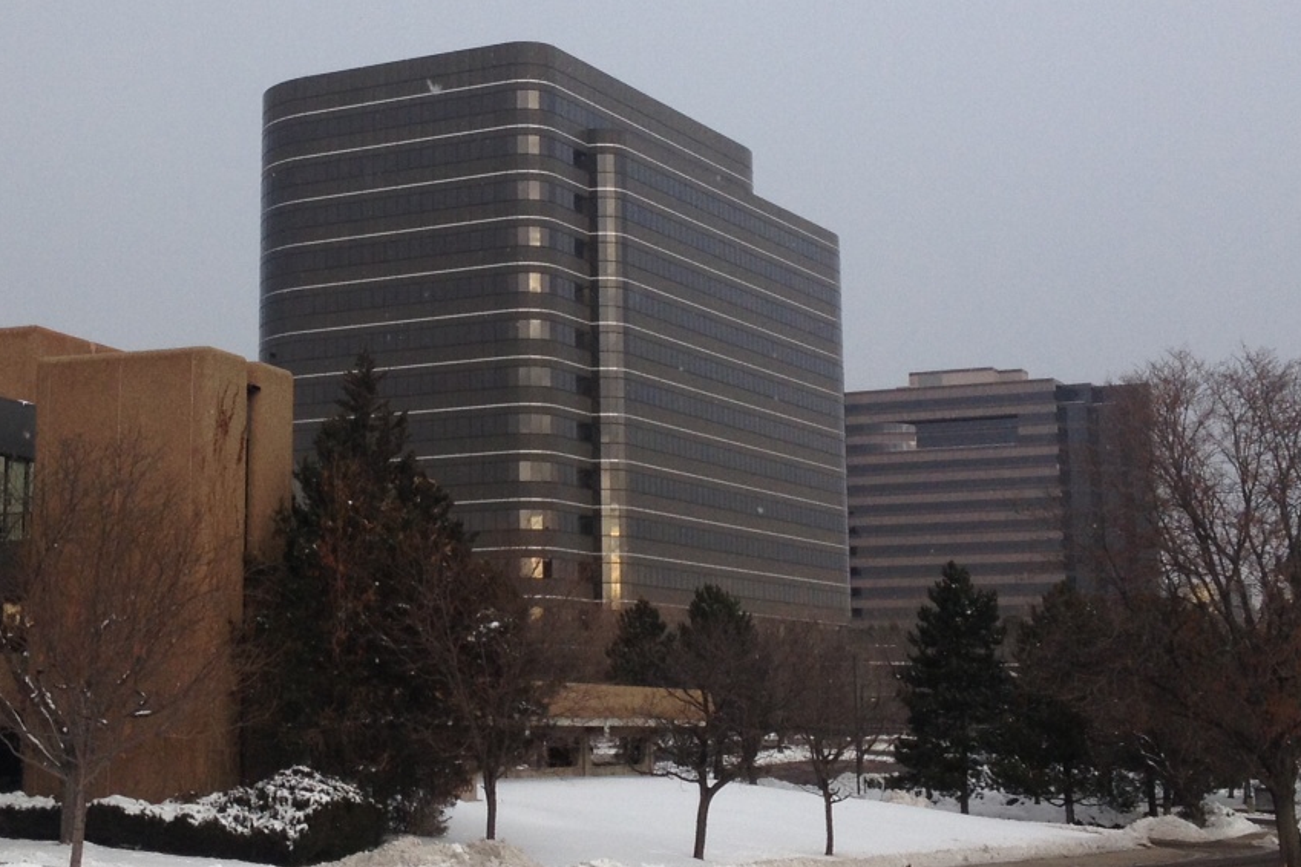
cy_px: 312
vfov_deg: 19.4
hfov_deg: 28.8
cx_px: 506
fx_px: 2530
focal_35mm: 70
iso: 50
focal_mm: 4.28
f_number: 2.4
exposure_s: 1/867
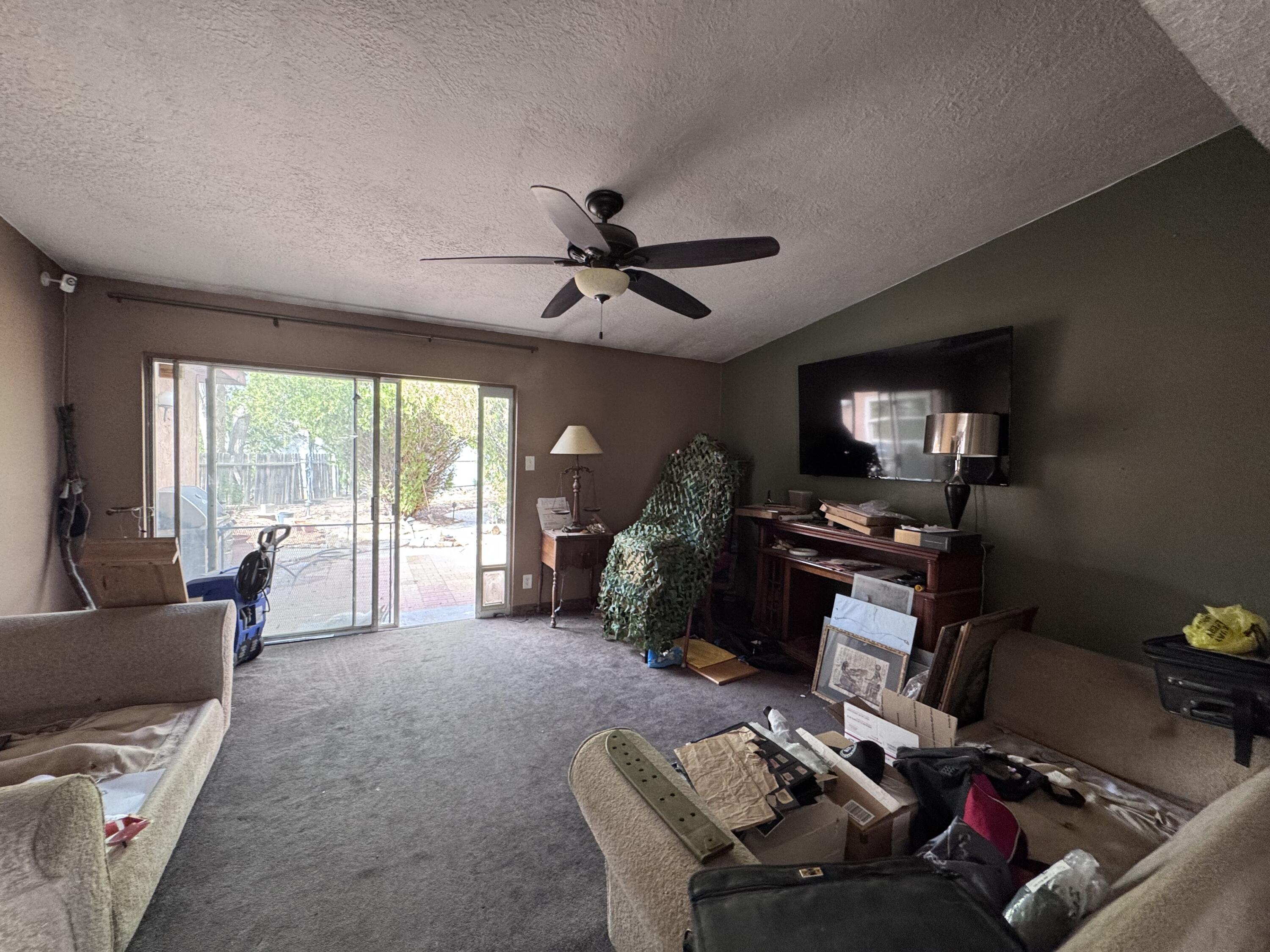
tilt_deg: -1.8
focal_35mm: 14
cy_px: 476
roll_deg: -3.8
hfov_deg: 102.1
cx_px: 635
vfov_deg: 85.7
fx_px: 514
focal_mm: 2.22
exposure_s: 1/99
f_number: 2.2
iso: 160
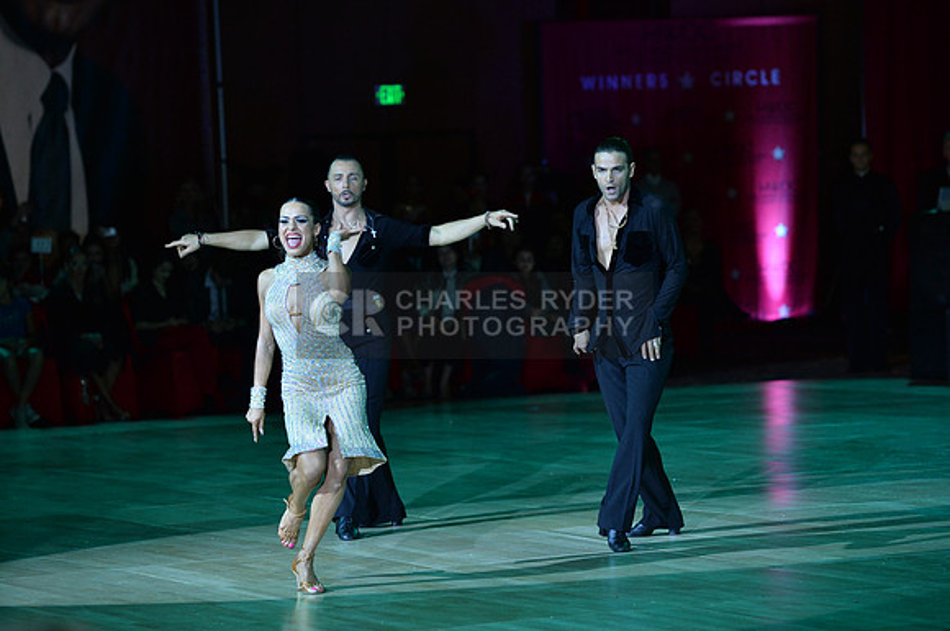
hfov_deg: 13.7
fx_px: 3953
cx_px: 475
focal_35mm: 150
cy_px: 316
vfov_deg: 9.1
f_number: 4
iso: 2000
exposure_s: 1/250
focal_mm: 150
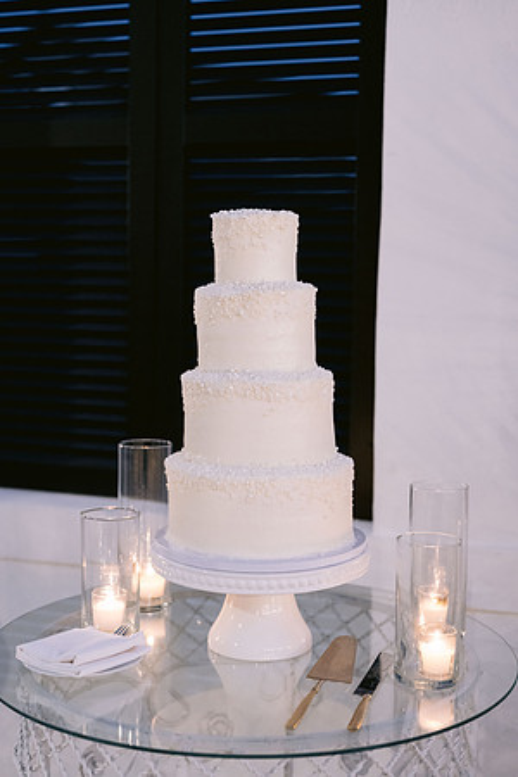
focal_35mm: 50
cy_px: 388
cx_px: 259
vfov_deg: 39.6
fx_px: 1079
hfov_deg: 27.0
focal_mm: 50
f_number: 2.8
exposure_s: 1/100
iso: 2500
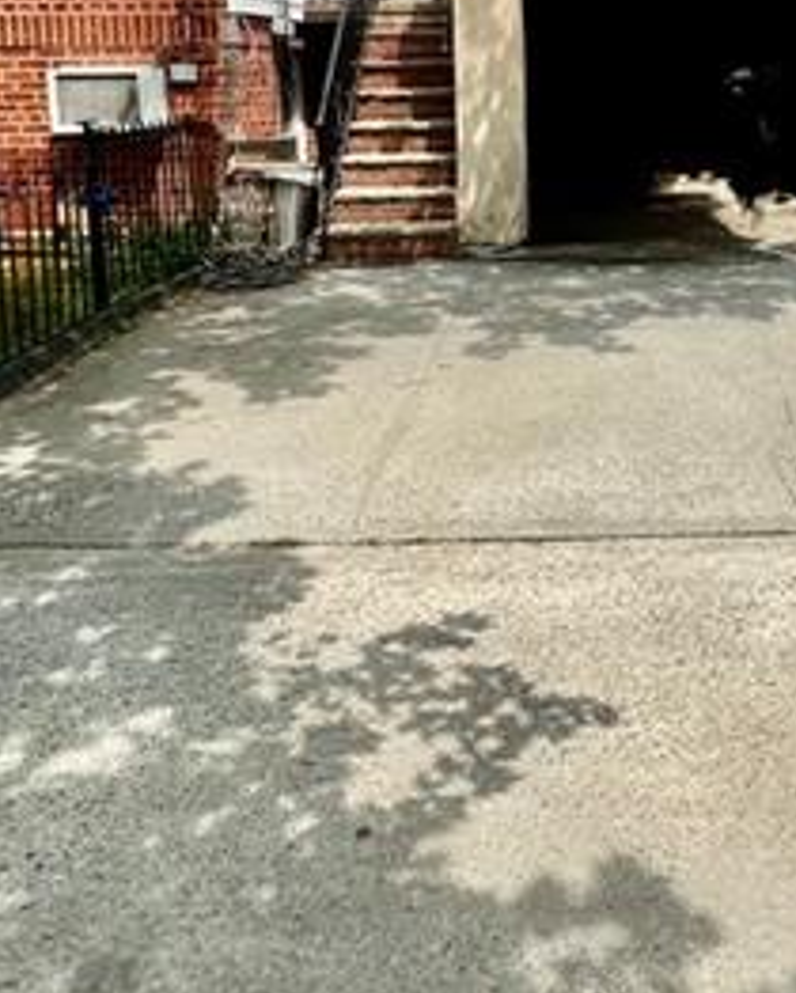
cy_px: 182
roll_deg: +1.4
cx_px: 660
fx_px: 1177
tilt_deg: -4.4
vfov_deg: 43.4
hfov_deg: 35.9
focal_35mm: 40
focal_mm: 2.22
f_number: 2.2
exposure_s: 1/2342
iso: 50
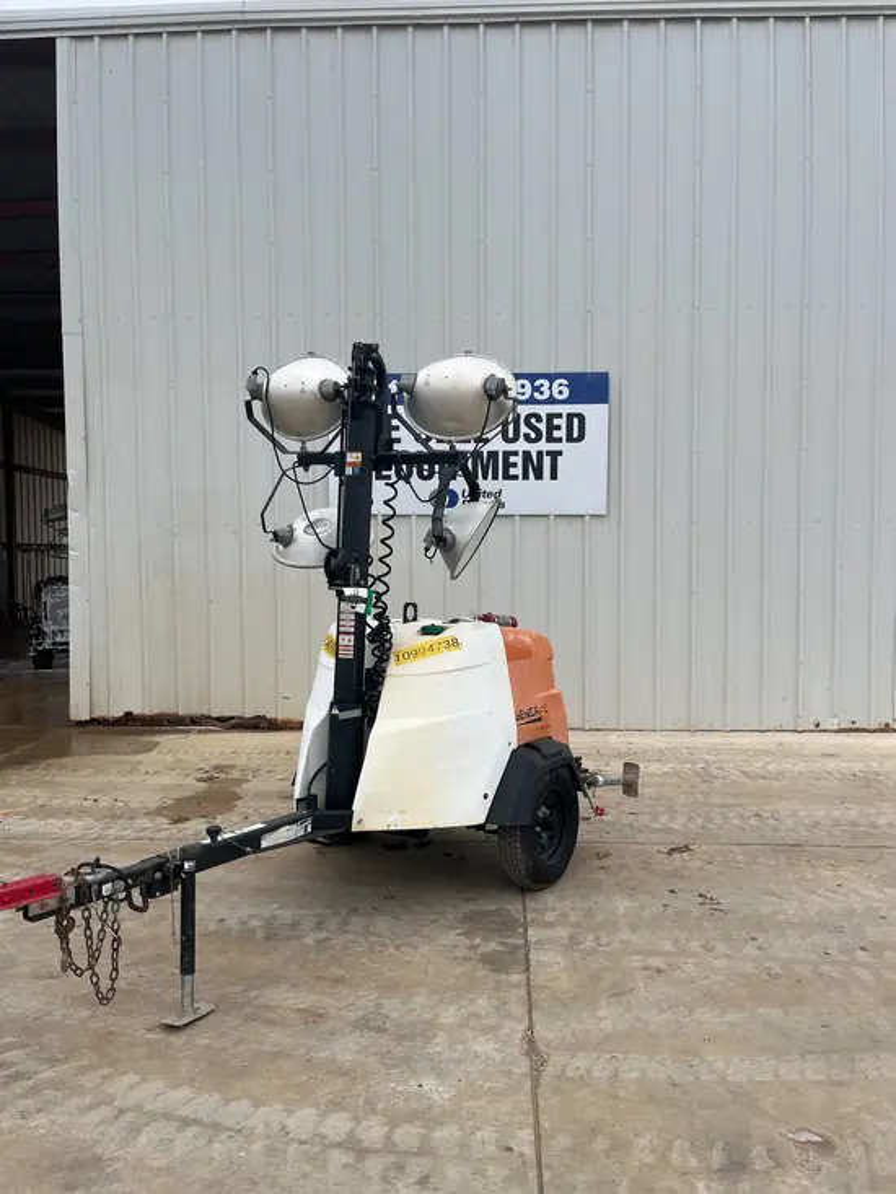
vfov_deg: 67.3
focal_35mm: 26
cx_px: 448
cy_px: 597
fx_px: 897
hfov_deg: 53.1
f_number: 1.6
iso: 50
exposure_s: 1/1279
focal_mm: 5.1
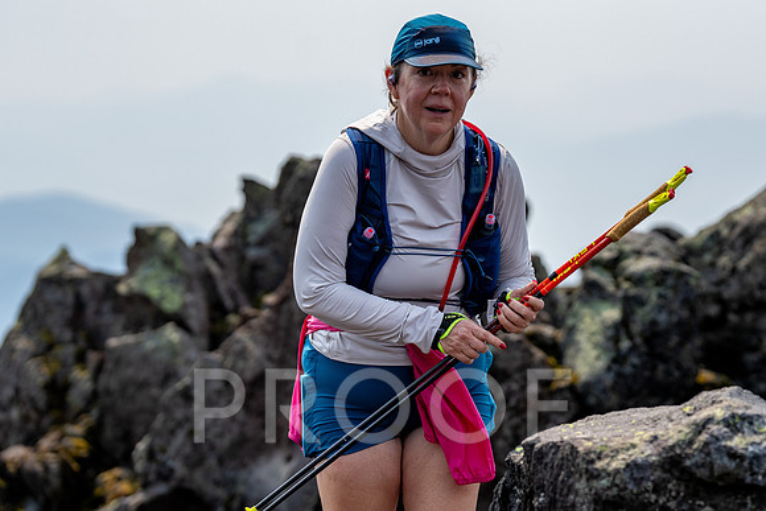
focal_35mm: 138
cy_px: 207
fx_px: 2945
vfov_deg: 9.9
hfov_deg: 14.8
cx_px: 471
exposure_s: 1/4000
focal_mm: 111
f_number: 3.5
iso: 250
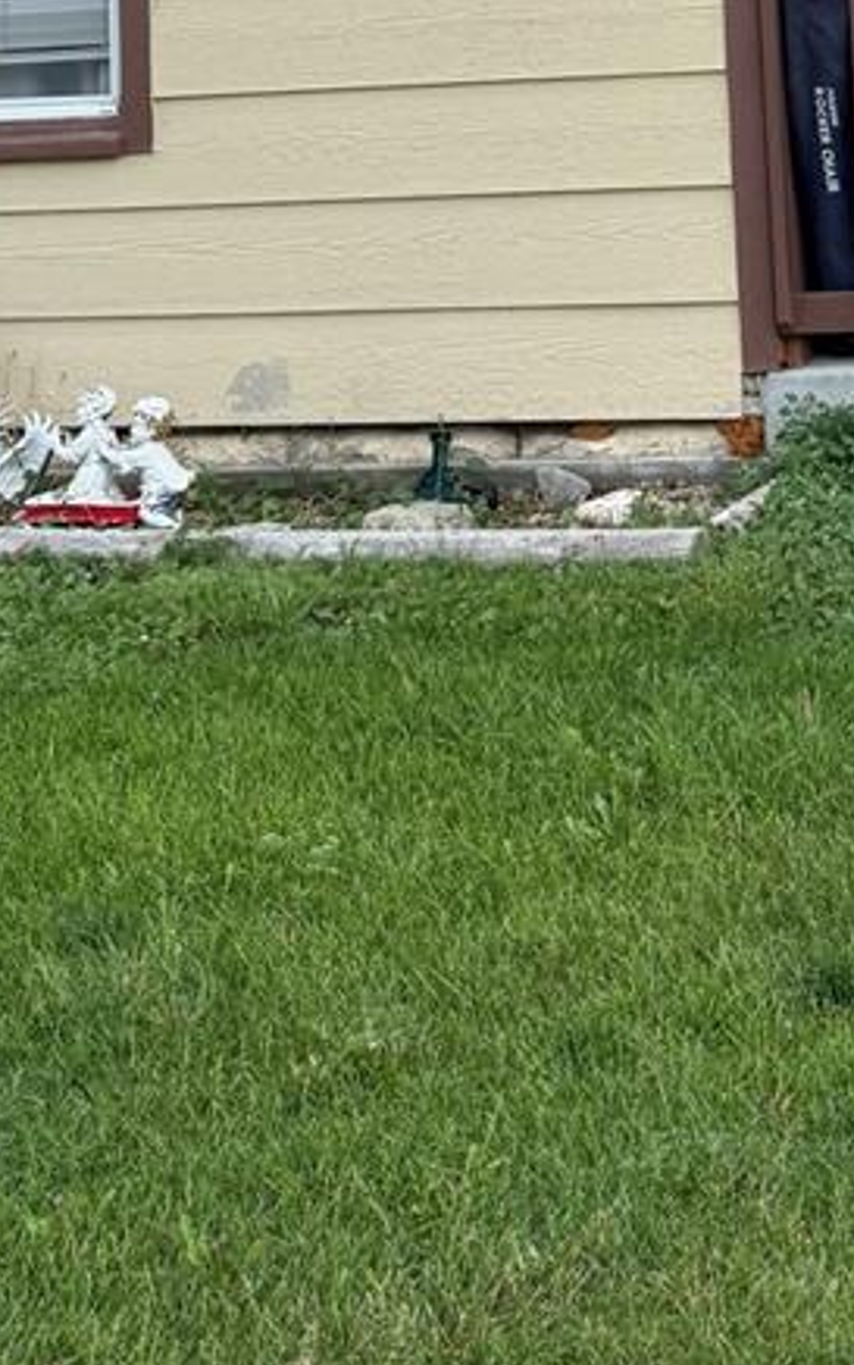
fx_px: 2603
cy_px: -435
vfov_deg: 25.2
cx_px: 870
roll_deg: +3.1
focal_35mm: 70
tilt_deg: +4.3
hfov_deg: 18.1
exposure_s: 1/1271
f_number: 1.78
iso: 100
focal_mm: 6.76
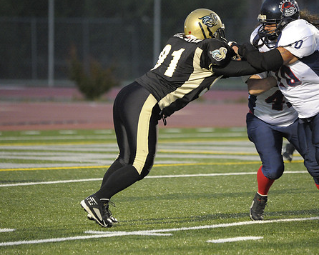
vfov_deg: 2.8
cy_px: 119
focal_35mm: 549
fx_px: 5184
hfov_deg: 3.5
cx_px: 174
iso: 12800
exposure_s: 1/500
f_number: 6.3
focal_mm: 450
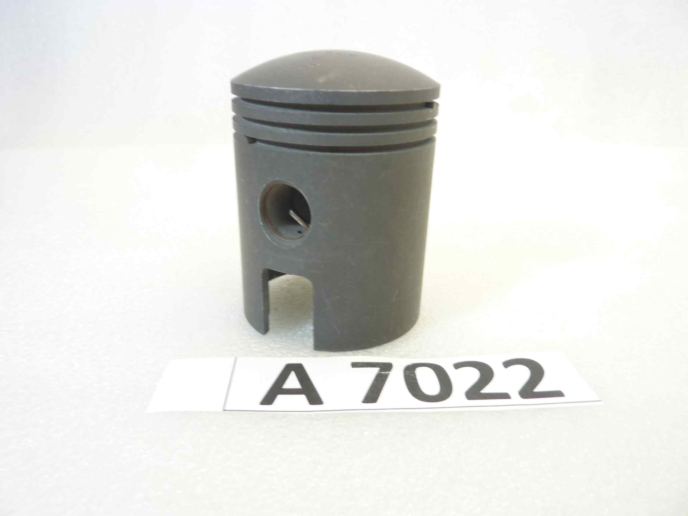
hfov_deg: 69.4
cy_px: 258
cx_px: 344
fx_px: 497
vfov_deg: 54.9
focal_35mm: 25
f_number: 3.3
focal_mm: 4.1
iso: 80
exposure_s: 1/15
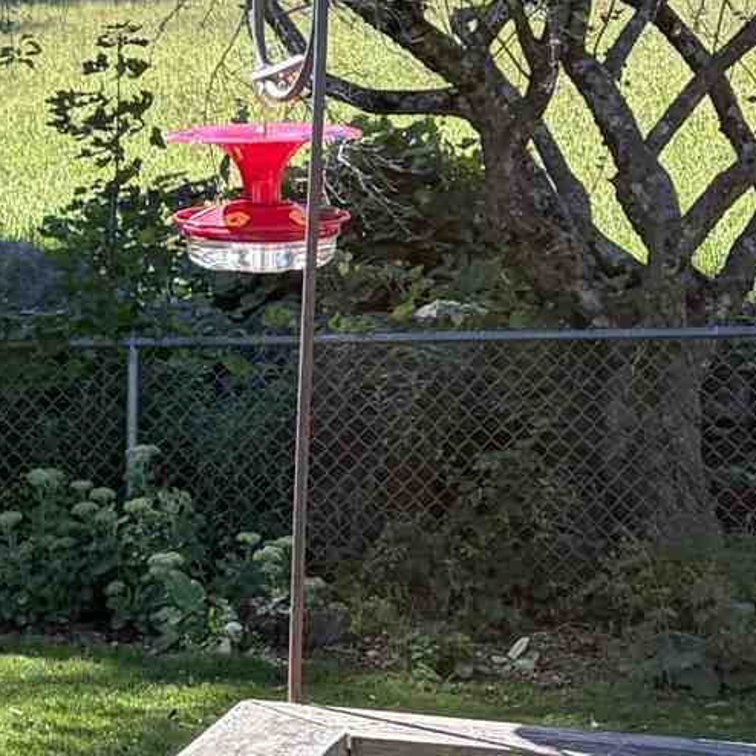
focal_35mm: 143
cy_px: 438
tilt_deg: -6.0
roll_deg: +2.2
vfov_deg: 12.2
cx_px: -911
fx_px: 3533
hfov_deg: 10.8
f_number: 1.6
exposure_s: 1/557
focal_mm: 5.96
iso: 50
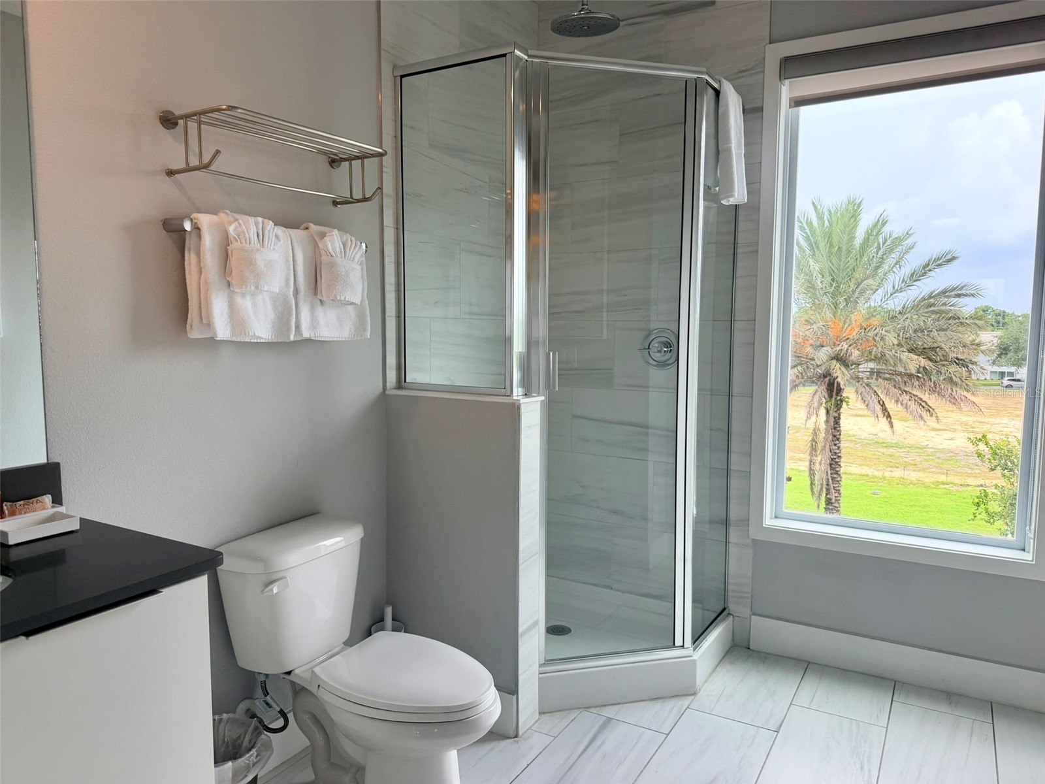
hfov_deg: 71.6
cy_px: 392
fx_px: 725
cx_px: 522
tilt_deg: -5.0
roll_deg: +0.3
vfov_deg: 56.8
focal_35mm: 24
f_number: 1.78
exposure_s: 1/627
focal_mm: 6.76
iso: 100
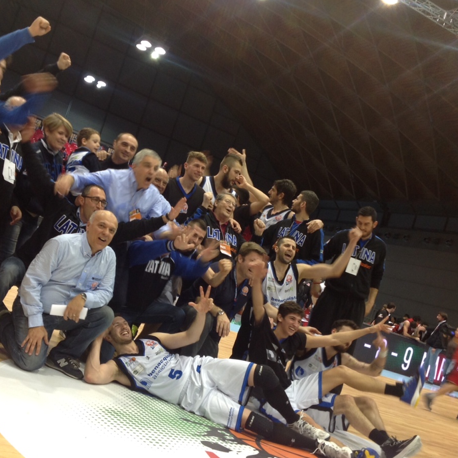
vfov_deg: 38.3
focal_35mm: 44
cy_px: 226
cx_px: 193
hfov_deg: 38.2
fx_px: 659
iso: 64
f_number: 2.4
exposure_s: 1/20
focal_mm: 4.28
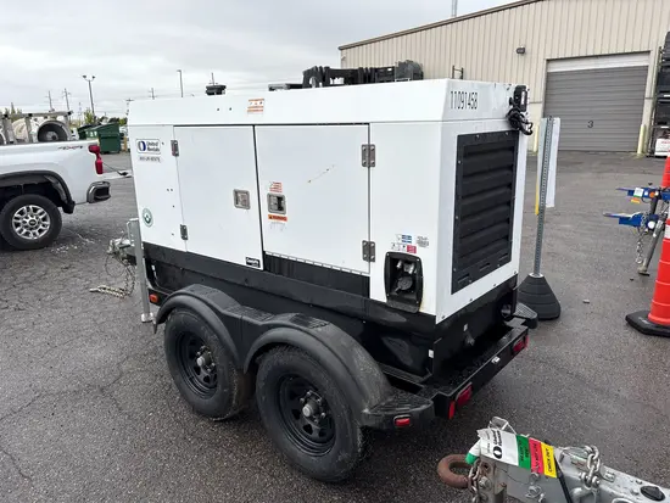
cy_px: 252
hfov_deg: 67.3
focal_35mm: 26
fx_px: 503
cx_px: 335
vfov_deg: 53.1
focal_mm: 5.96
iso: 50
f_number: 1.6
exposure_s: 1/2538
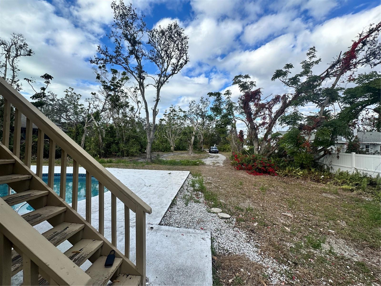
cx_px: 190
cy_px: 143
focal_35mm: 14
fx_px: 154
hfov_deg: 102.1
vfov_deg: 85.7
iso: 40
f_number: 2.2
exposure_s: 1/1114
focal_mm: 2.22
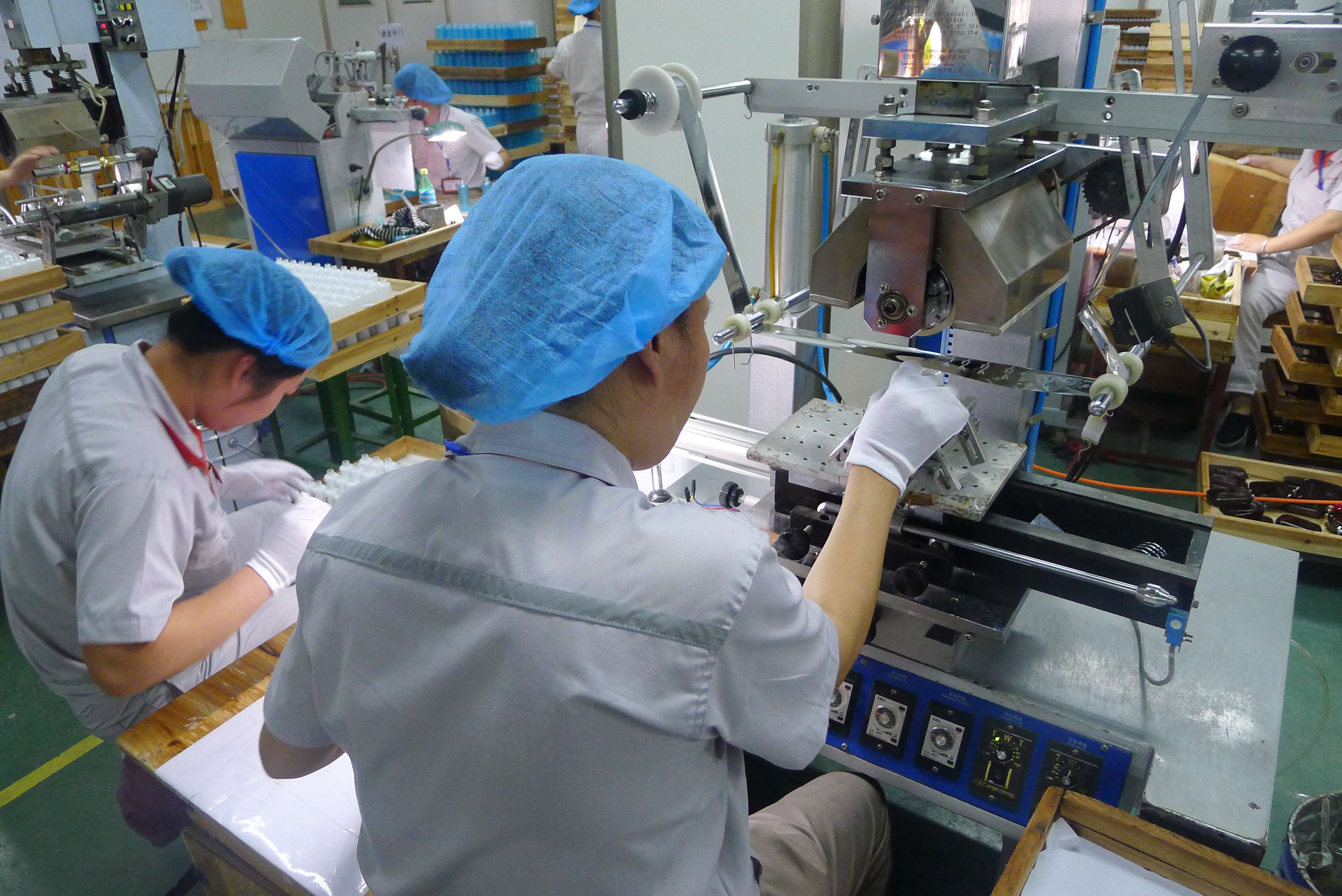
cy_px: 448
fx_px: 895
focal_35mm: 24
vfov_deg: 53.2
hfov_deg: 73.7
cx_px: 671
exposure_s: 1/40
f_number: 2
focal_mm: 5.1
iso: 400
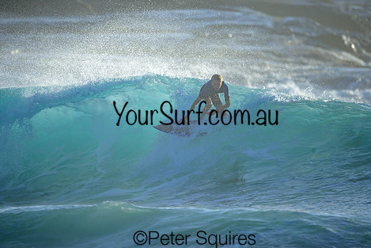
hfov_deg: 2.1
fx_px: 10205
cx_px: 195
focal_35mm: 990
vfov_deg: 1.4
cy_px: 107
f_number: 6.3
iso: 360
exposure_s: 1/2500
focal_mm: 800
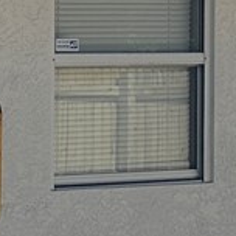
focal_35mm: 224
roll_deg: -0.9
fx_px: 1728
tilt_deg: -0.7
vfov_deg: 7.8
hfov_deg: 6.7
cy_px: 148
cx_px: -596
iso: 80
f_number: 1.78
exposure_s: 1/4762
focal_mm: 6.86
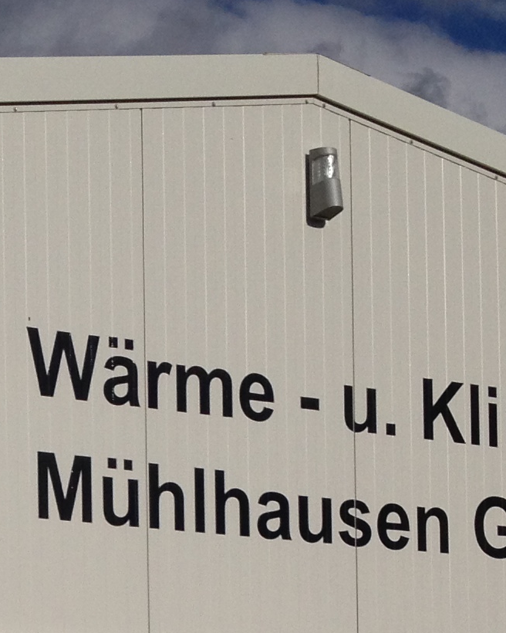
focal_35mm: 136
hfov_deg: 11.1
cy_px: 815
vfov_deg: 13.7
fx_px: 2546
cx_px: -147
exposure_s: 1/6135
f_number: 2.4
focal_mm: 4.28
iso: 50
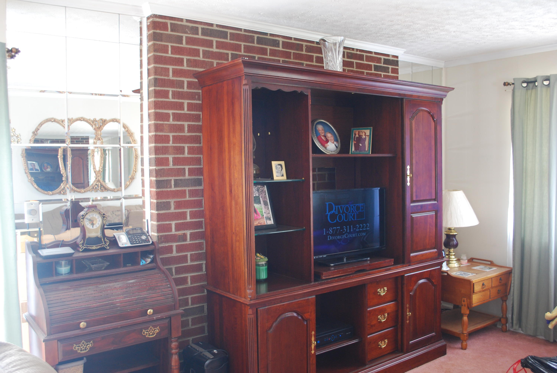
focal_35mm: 33
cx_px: 278
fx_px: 511
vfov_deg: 40.1
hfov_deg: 57.2
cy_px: 186
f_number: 4
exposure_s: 1/6
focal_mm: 22
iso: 400
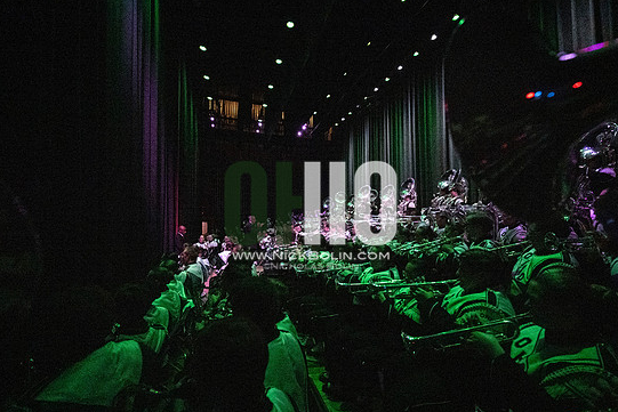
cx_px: 311
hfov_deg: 100.4
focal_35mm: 15
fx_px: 258
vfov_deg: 77.3
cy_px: 215
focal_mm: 14
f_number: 4
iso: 51200
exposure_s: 1/400
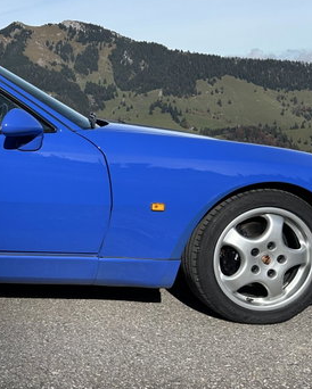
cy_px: 156
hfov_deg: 24.5
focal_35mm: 57
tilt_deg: -7.5
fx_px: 657
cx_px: -48
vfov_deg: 32.9
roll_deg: +5.6
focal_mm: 5.7
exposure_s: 1/6211
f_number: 1.5
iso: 50
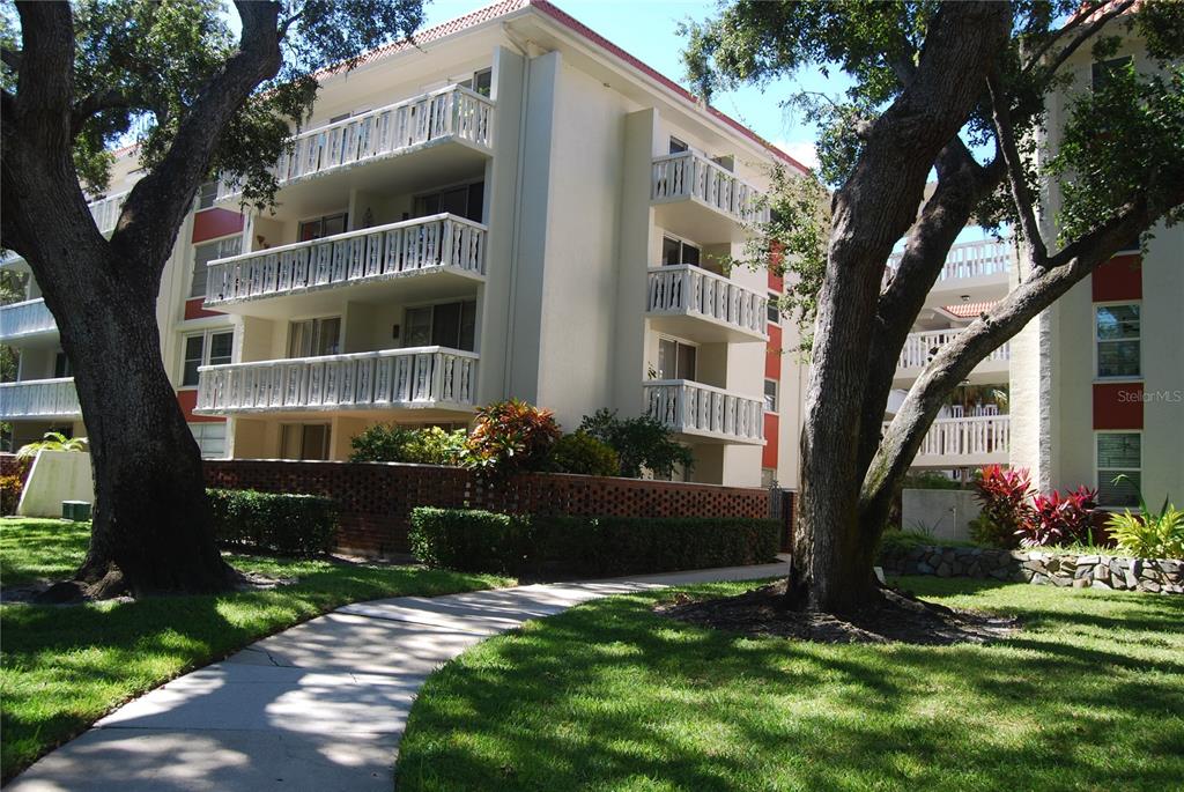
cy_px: 396
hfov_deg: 61.9
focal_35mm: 30
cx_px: 592
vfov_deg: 43.7
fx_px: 988
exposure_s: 1/125
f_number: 5.6
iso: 100
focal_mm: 20
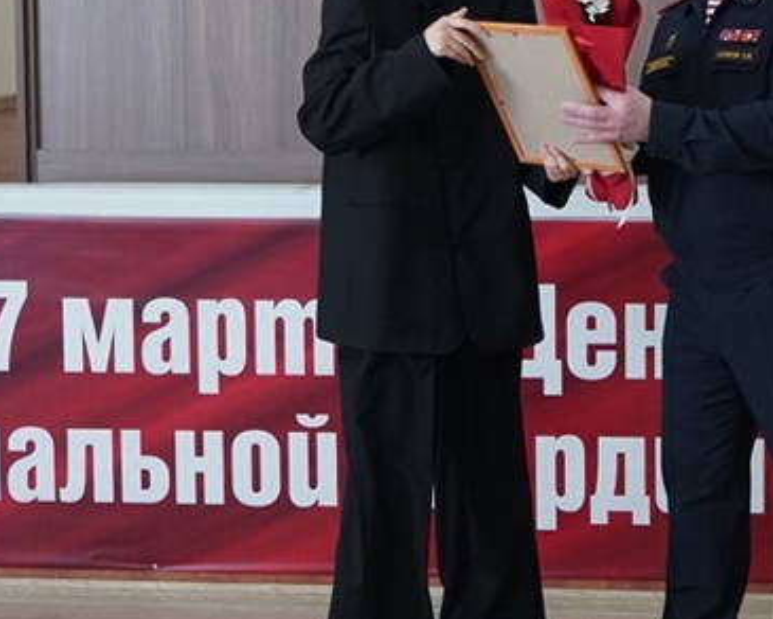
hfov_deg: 33.6
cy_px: 282
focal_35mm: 55
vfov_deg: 27.6
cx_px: 561
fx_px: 1257
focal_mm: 19
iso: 800
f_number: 4
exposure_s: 1/160
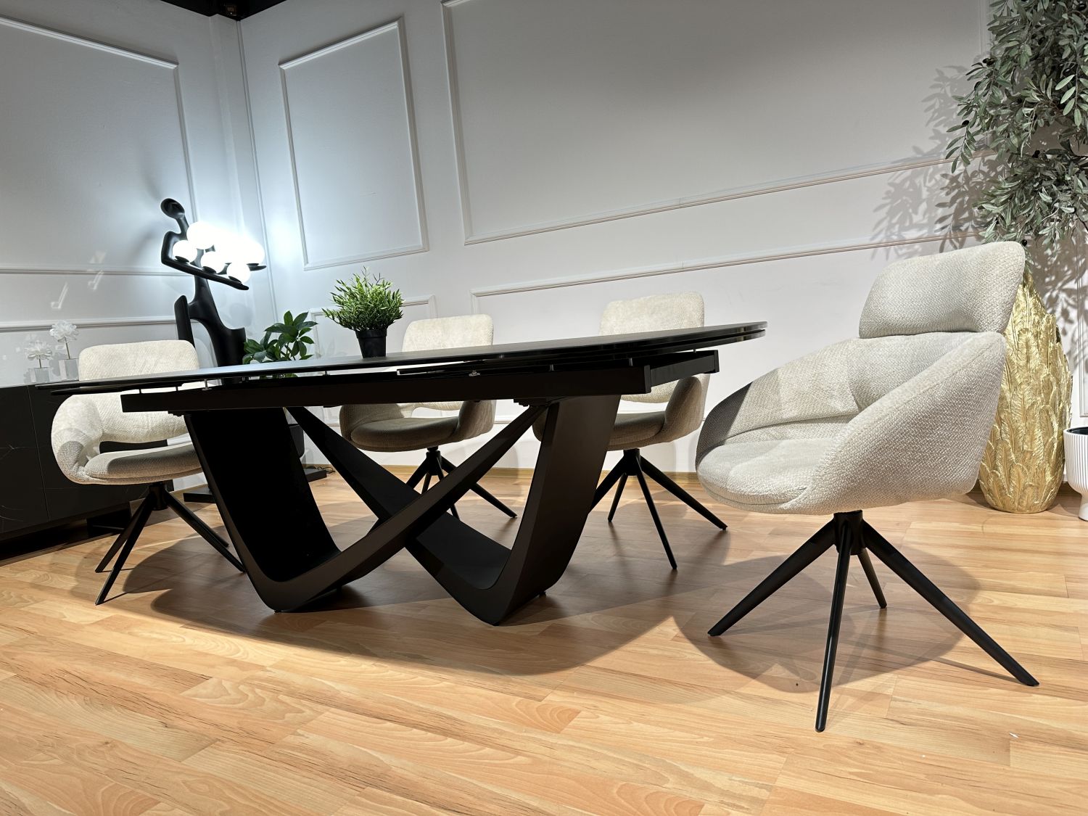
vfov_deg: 56.8
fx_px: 754
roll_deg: +5.3
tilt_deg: -6.1
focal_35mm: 24
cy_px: 408
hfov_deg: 71.6
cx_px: 544
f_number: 1.78
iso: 125
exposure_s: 1/50
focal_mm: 6.86
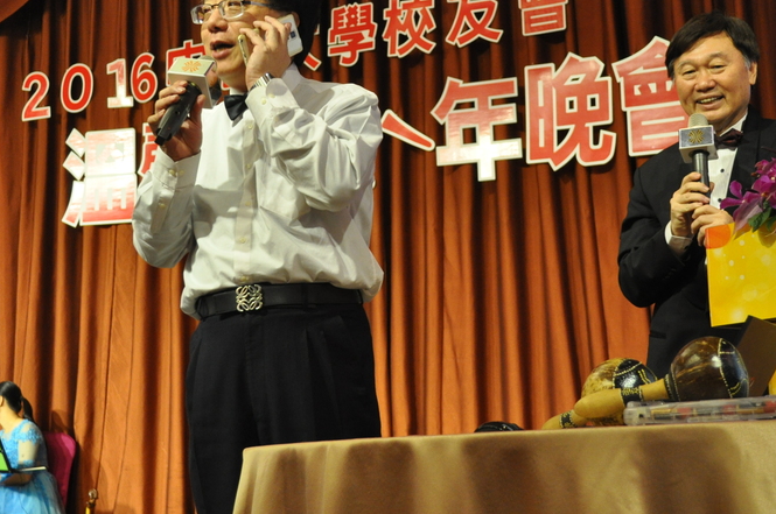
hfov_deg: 31.0
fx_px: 1399
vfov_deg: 20.8
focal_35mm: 65
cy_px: 238
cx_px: 441
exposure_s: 1/50
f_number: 4
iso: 800
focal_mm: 24
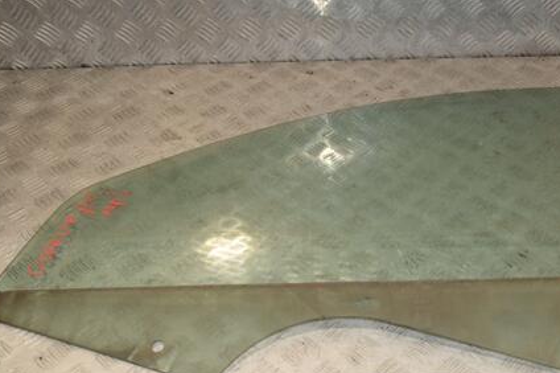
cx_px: 339
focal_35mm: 51
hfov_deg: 38.7
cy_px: 220
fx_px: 793
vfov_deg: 26.4
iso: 800
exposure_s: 1/200
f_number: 8
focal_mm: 24
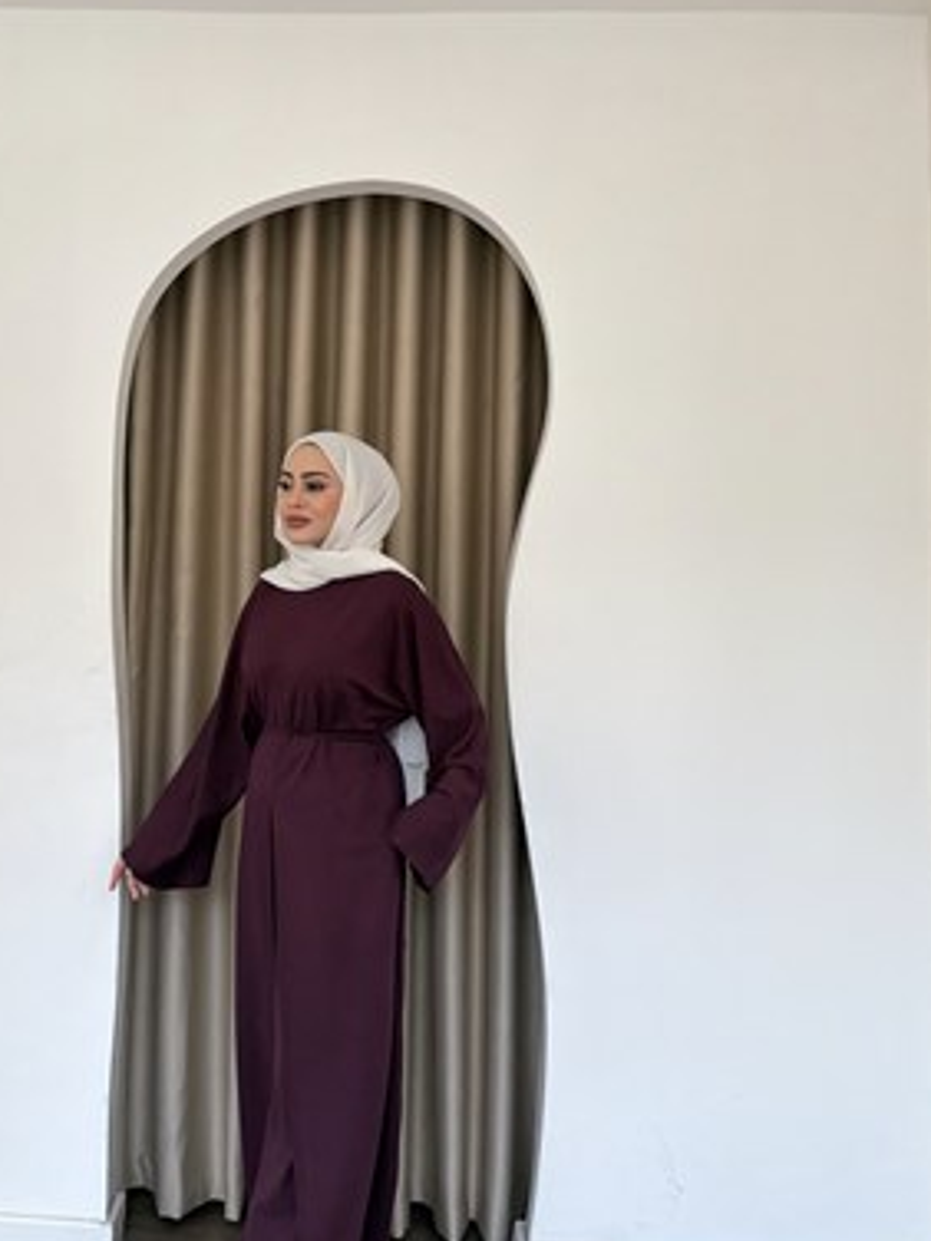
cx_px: 320
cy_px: 728
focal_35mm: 34
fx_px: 1219
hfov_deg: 41.3
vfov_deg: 53.7
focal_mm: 6.76
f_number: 1.78
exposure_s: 1/1618
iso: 320
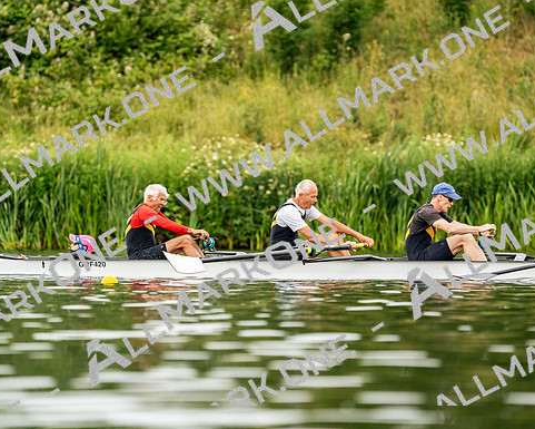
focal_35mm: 512
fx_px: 8109
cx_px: 313
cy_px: 214
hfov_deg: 3.8
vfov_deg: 3.0
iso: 640
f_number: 6.3
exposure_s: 1/2000
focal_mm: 452
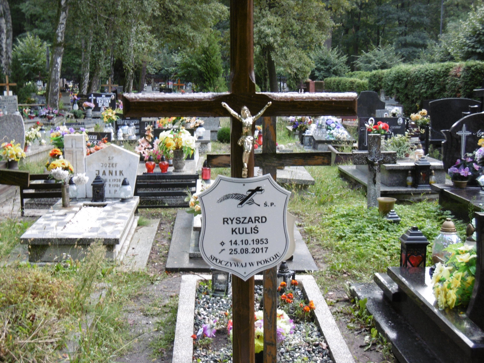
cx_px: 242
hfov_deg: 32.7
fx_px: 825
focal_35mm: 59
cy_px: 182
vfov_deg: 24.8
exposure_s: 1/60
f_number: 4.2
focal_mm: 10.5
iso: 200
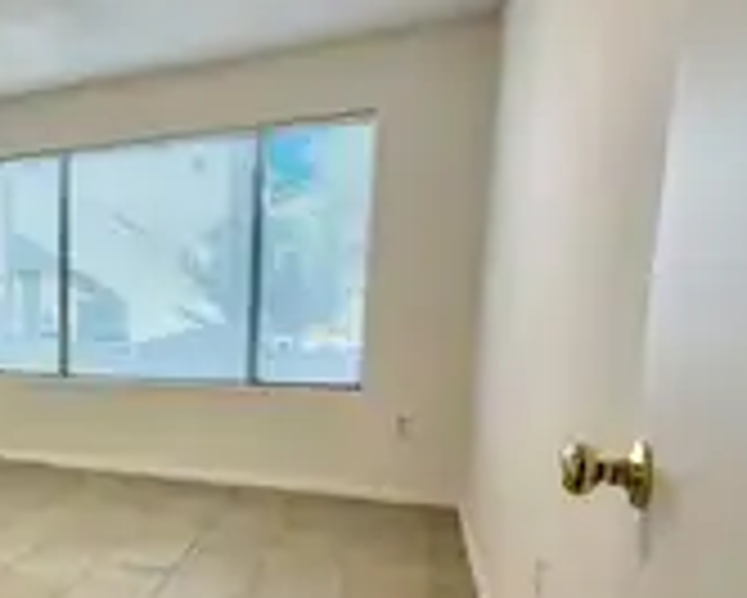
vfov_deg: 43.9
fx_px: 730
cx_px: -14
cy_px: 405
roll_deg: +0.1
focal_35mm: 33
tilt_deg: -7.5
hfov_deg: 45.1
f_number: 2.2
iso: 200
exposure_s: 1/60
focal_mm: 2.22
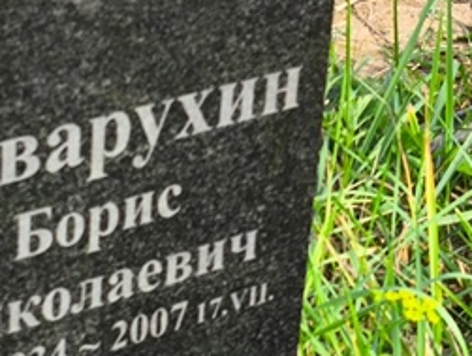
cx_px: 148
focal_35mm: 159
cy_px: 296
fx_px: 2171
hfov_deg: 12.4
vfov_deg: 9.3
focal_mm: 4.71
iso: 50
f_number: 1.7
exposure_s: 1/162
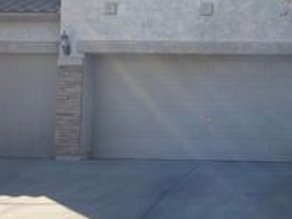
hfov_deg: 23.7
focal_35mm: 80
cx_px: 266
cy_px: 56
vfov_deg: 18.3
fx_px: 675
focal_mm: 3
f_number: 1.8
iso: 16
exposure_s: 1/1675
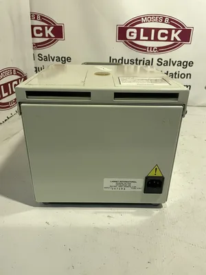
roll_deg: -1.6
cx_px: 103
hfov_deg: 53.1
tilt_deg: -25.3
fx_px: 206
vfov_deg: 67.3
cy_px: 138
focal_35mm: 26
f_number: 1.6
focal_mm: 4.2
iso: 250
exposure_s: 1/60
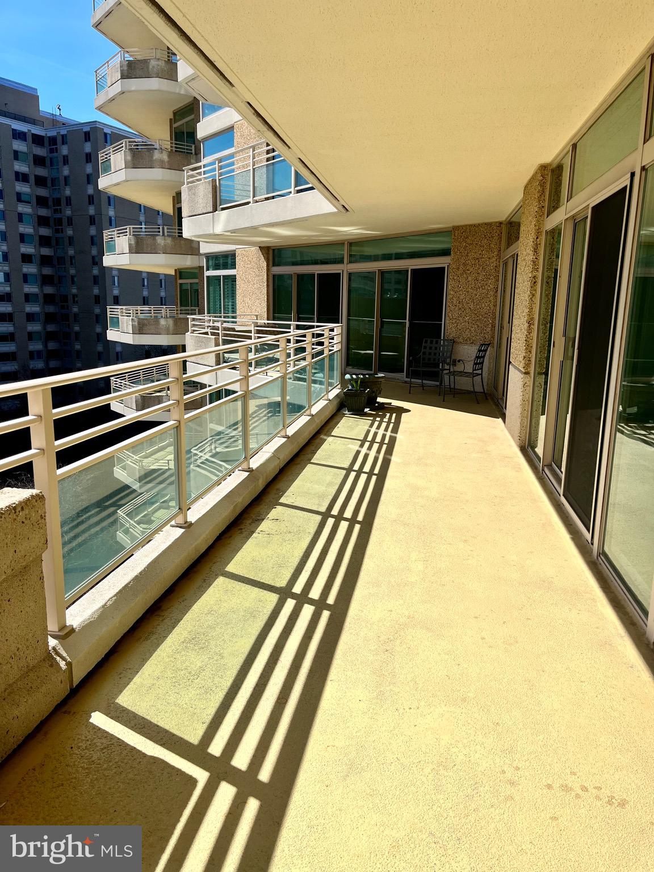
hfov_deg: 53.1
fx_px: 655
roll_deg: -0.4
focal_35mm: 26
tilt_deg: -11.3
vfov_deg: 67.3
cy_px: 436
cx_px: 327
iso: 50
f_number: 1.6
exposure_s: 1/5076
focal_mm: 5.1
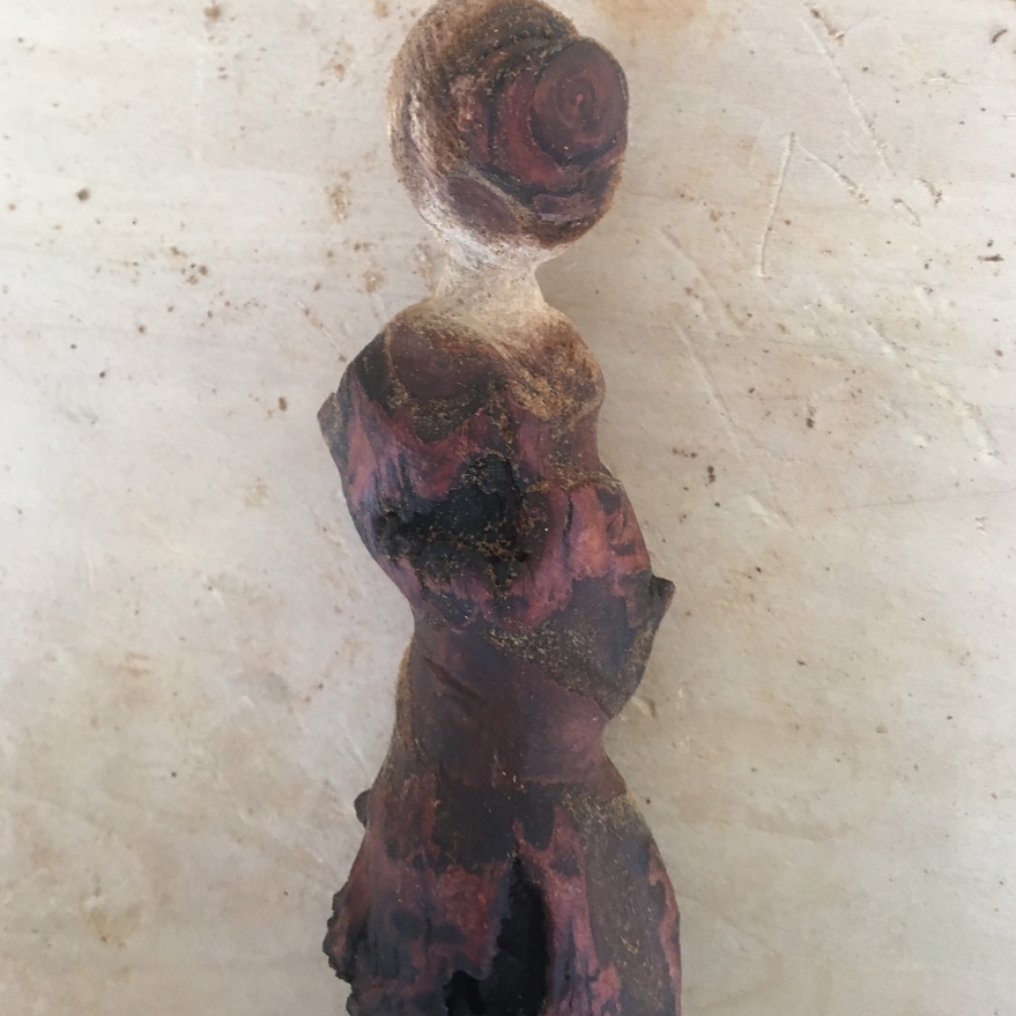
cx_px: 509
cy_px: 325
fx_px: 1162
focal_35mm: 35
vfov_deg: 46.4
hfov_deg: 47.2
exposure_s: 1/30
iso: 100
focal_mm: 4.15
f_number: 2.2
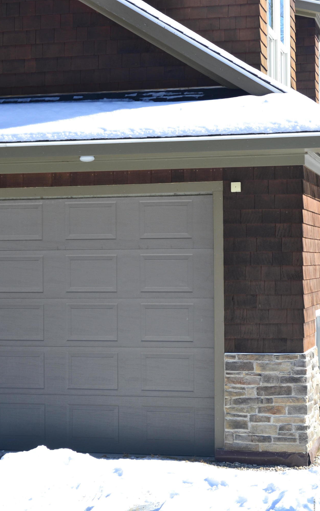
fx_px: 1179
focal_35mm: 85
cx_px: 154
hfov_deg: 15.5
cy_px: 256
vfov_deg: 24.5
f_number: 10
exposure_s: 1/320
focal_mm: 55
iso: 400
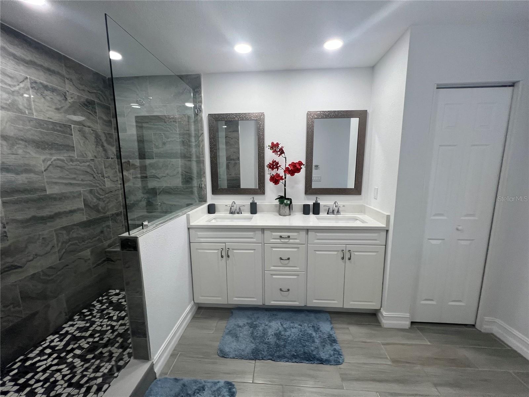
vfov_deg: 89.9
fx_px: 199
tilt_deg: -11.2
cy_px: 198
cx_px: 264
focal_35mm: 13
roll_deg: +0.4
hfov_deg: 106.2
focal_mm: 1.57
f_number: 1.8
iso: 100
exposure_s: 1/120
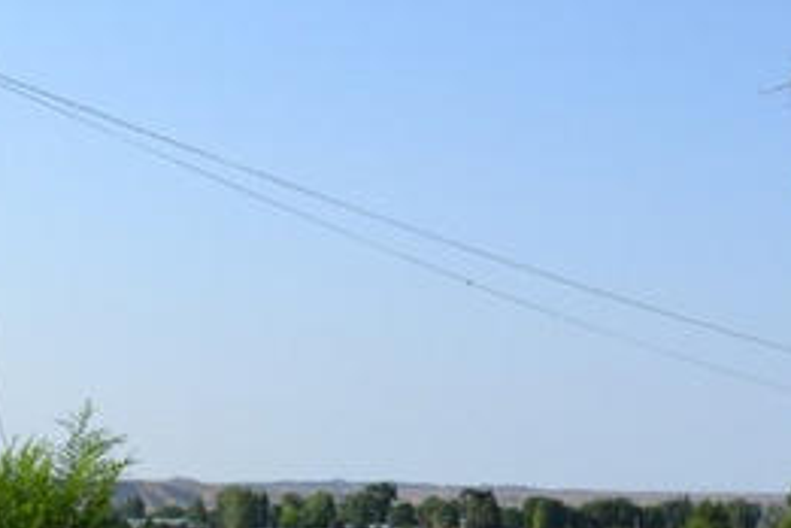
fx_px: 1780
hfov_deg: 25.1
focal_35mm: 81
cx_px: 370
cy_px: 523
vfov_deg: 16.5
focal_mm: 22
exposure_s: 1/250
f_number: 8
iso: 100
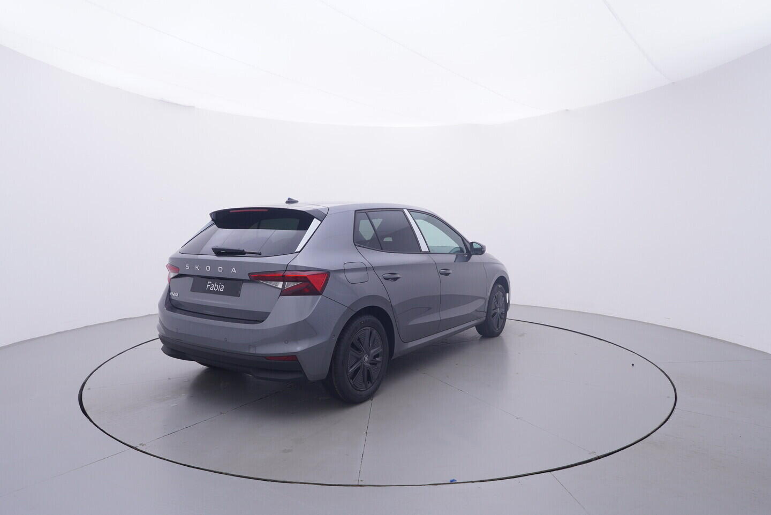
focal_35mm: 22
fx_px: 482
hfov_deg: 77.3
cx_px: 386
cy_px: 258
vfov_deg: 56.2
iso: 200
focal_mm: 15
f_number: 5
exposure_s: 1/80
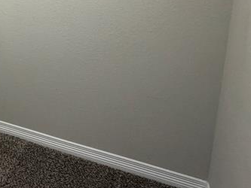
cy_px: -9
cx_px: -23
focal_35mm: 43
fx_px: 312
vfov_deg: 30.7
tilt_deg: -10.3
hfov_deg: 37.1
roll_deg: +1.3
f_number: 2.2
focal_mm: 2.22
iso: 250
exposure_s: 1/60
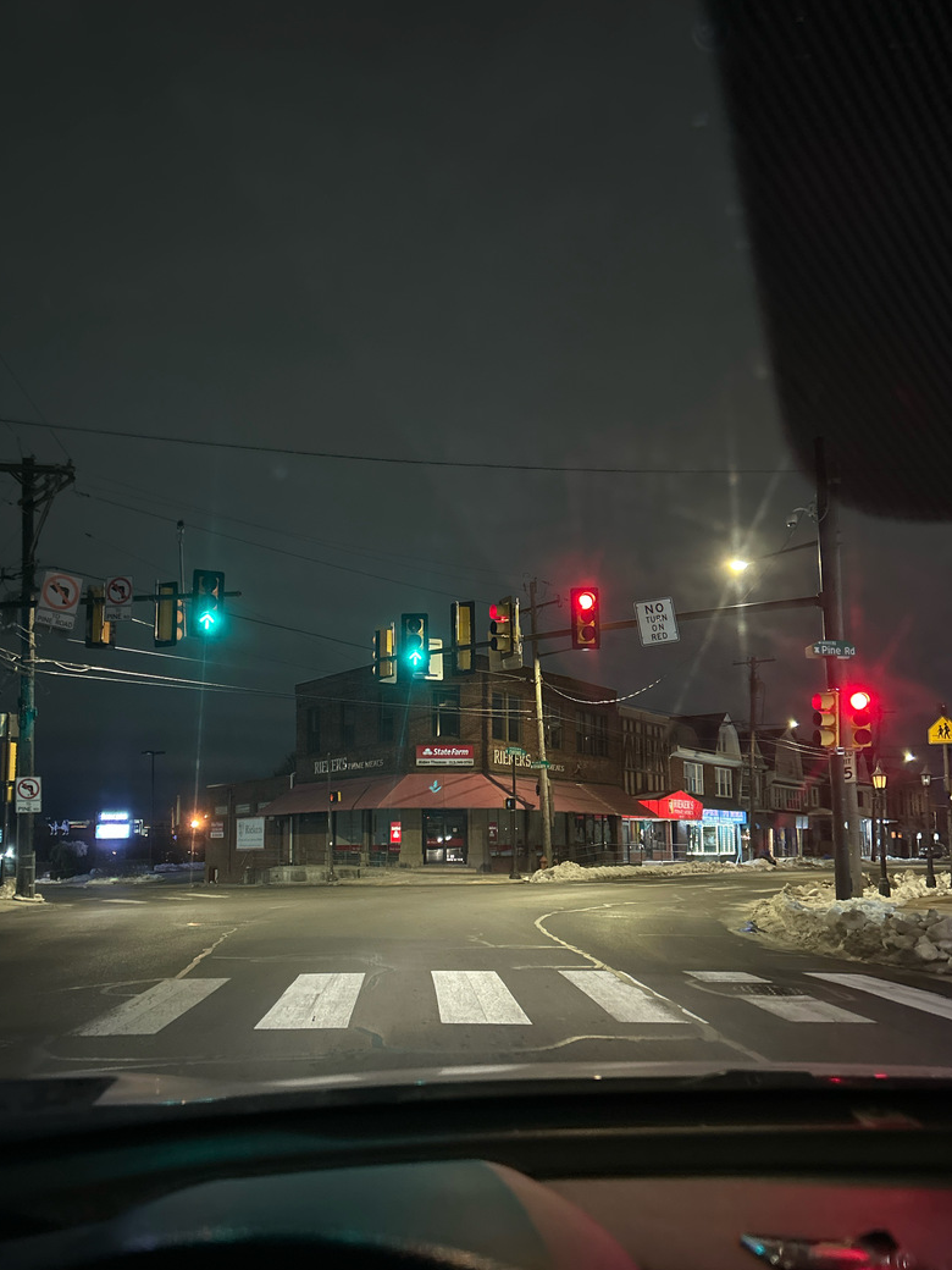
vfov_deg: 59.8
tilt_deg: +5.7
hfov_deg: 46.7
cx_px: 424
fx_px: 1100
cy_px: 712
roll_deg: -0.5
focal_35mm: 30
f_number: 1.5
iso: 1000
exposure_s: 1/30
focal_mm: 5.7
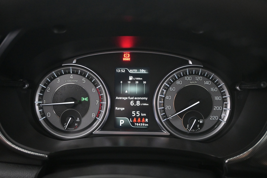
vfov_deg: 33.6
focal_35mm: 40
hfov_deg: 48.7
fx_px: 295
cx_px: 134
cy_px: 89
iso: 5000
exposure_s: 1/40
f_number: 4.5
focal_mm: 26.5
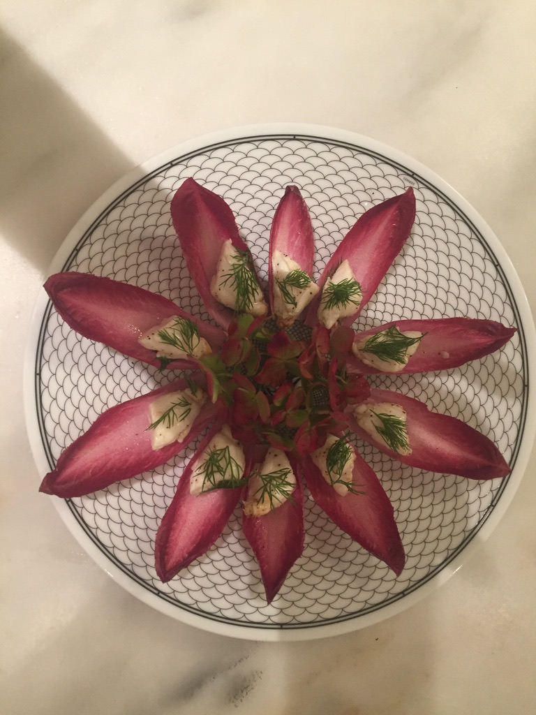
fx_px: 599
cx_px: 268
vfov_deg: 61.7
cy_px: 358
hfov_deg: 48.2
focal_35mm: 29
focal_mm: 4.15
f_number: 2.2
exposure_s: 1/30
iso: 160
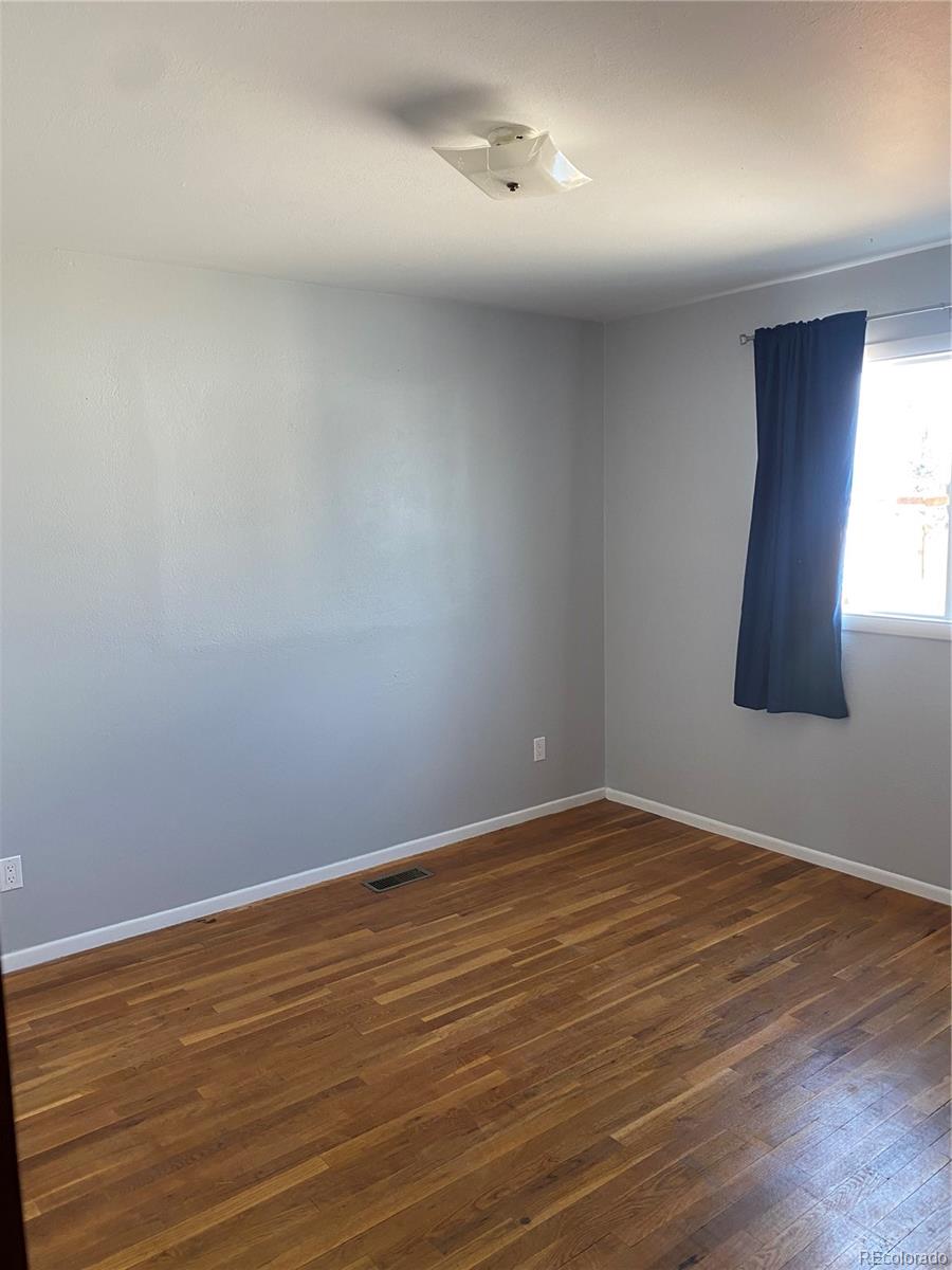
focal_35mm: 26
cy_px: 635
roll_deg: +0.4
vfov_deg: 67.3
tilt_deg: -7.3
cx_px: 476
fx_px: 953
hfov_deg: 53.1
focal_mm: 4.25
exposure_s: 1/60
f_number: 1.8
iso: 100
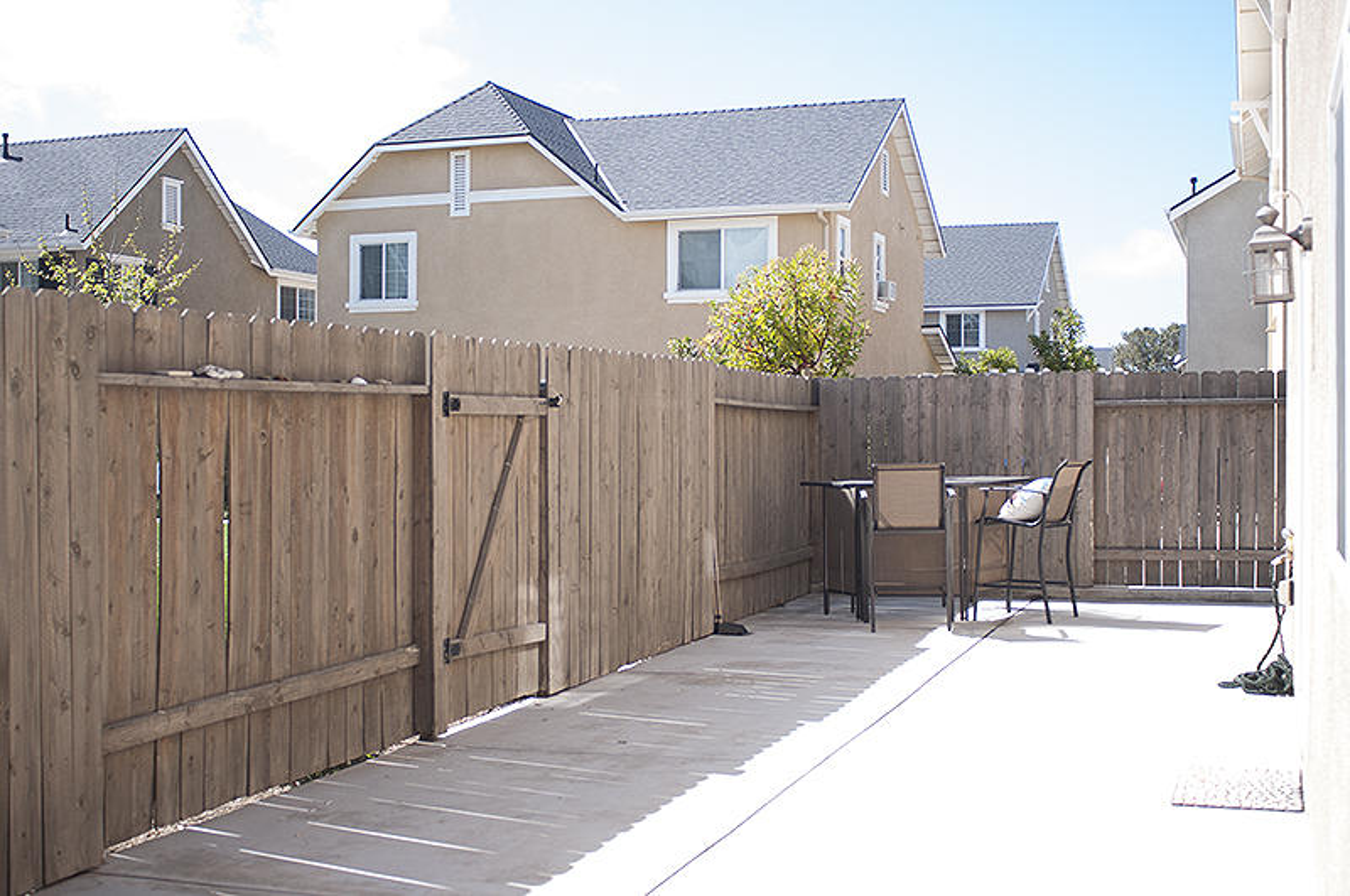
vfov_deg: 31.8
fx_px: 1573
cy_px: 448
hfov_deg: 46.5
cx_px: 675
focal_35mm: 42
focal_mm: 28
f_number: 2.8
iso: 200
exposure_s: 1/640
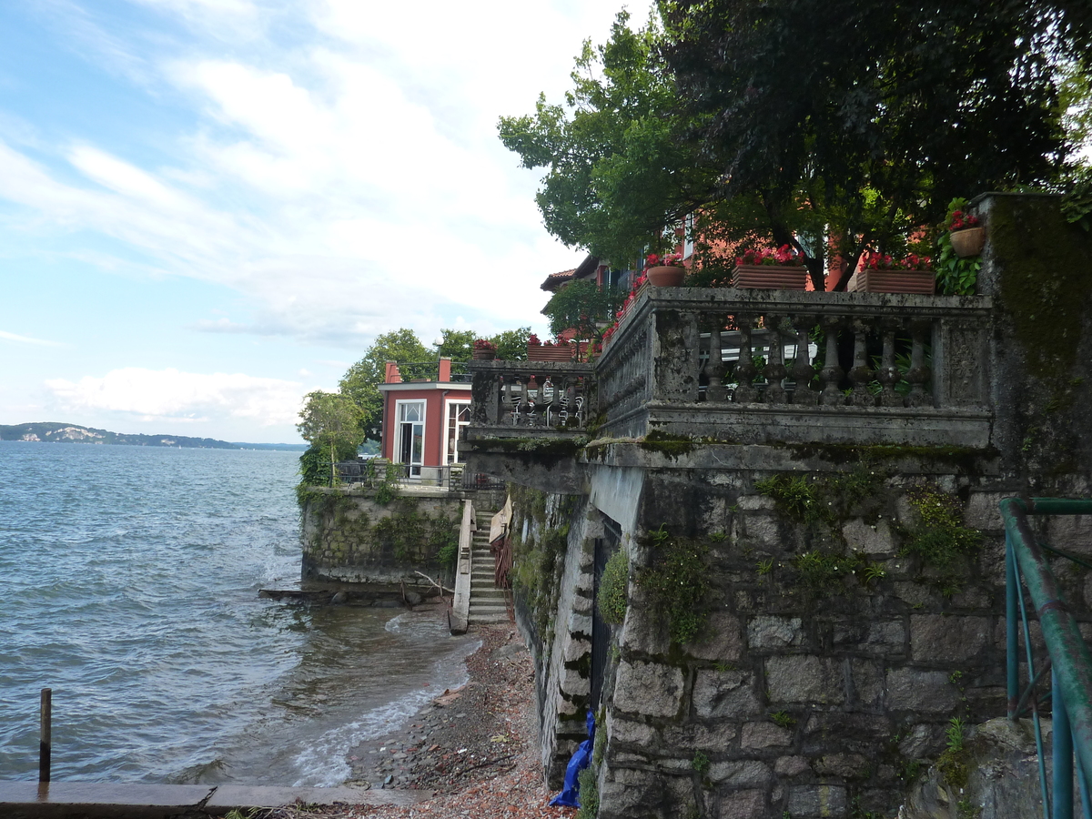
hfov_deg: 69.4
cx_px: 546
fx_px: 789
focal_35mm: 25
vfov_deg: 54.9
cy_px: 410
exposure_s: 1/320
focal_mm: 4.1
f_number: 4
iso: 125
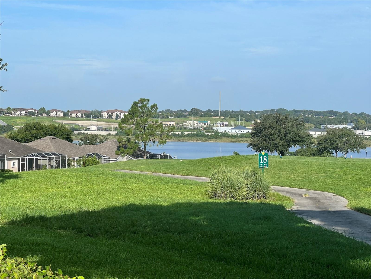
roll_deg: -1.1
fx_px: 825
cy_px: 140
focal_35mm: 77
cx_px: 186
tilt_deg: -3.3
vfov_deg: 19.1
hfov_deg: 25.3
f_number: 2.8
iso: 32
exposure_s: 1/867
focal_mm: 9
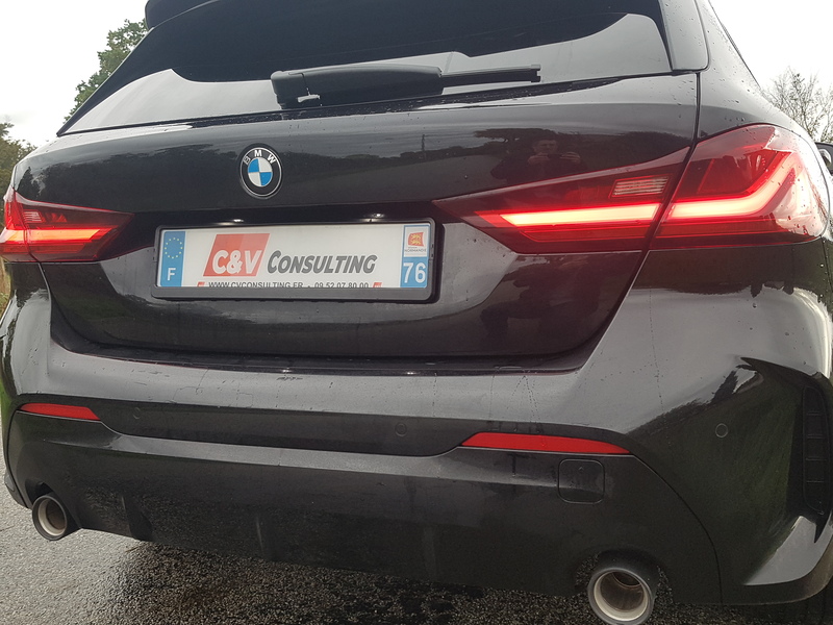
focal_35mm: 26
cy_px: 312
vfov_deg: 53.1
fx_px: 626
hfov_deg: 67.3
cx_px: 416
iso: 50
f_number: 1.7
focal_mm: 4.2
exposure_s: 1/115
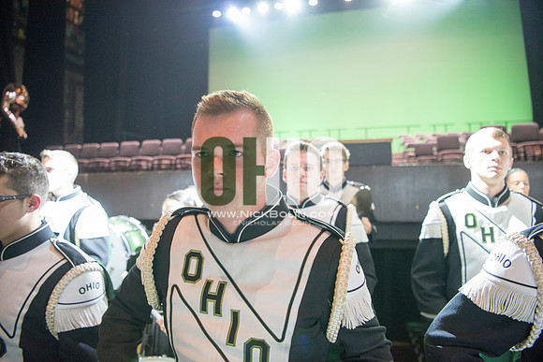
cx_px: 272
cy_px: 181
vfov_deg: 53.2
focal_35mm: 24
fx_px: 362
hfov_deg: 73.7
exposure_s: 1/100
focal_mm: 24
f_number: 2.8
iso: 4000
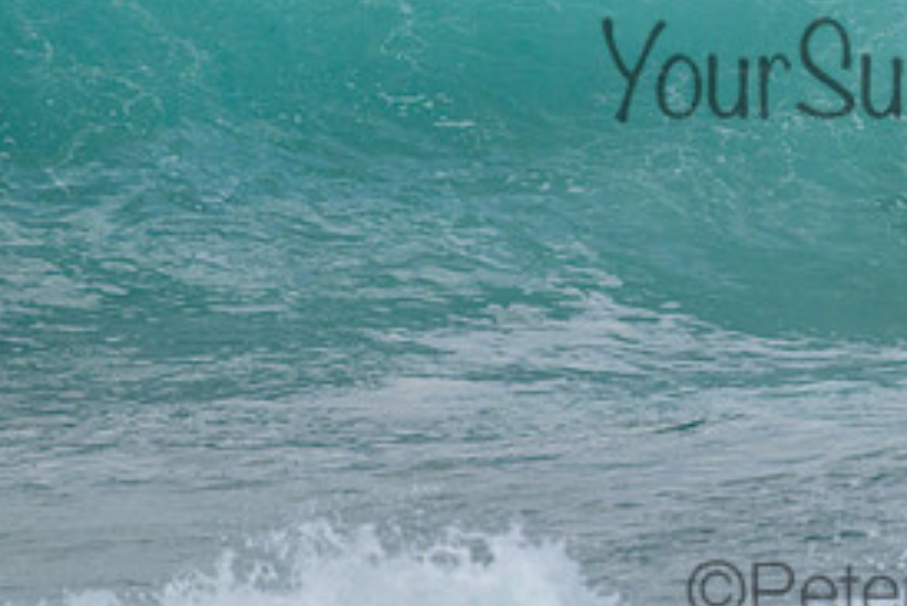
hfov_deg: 1.2
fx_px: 42675
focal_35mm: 1693
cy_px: 41
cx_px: 943
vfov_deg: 0.8
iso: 1100
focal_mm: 800
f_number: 11
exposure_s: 1/2000
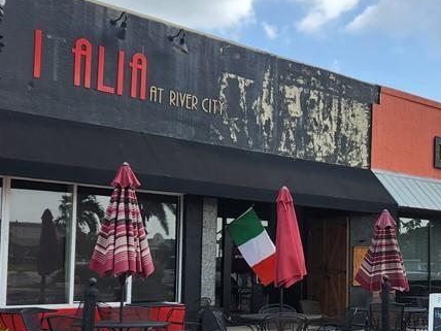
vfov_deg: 26.4
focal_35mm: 55
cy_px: 228
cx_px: 312
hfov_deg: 34.4
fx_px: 701
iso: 20
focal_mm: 5.4
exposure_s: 1/752
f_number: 1.8
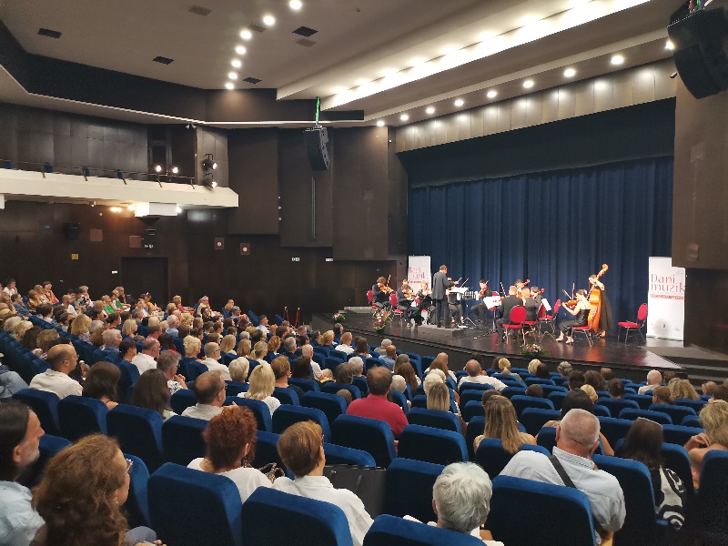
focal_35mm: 26
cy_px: 273
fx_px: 547
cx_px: 364
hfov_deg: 67.3
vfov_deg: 53.1
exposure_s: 1/30
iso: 400
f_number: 1.8
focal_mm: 4.75
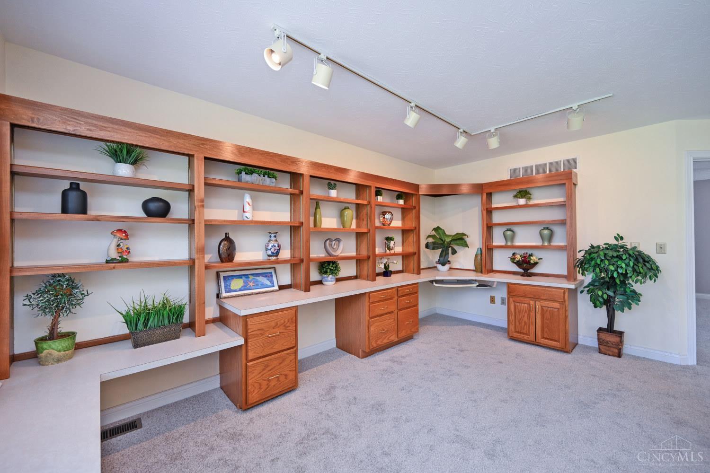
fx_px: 276
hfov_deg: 104.3
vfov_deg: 81.2
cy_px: 236
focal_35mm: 14
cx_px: 355
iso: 250
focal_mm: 14
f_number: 4
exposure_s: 1/60
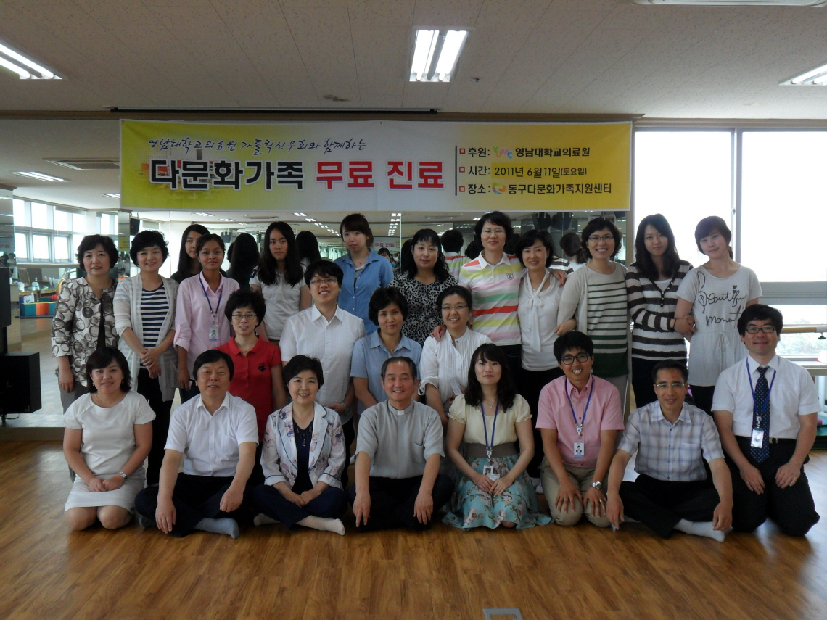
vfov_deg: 38.7
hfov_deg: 50.1
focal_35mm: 37
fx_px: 884
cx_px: 414
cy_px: 310
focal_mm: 6.6
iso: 120
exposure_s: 1/45
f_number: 4
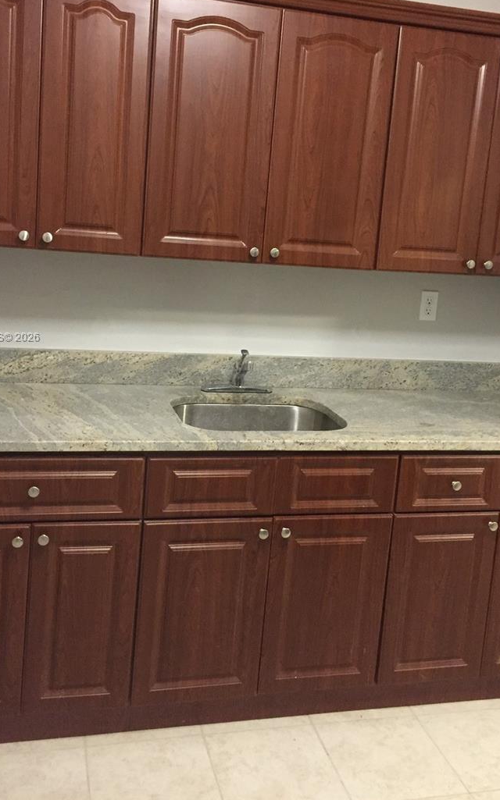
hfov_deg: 35.3
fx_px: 785
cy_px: 338
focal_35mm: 36
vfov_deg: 53.8
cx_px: 246
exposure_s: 1/15
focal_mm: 4.15
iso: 250
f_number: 2.2
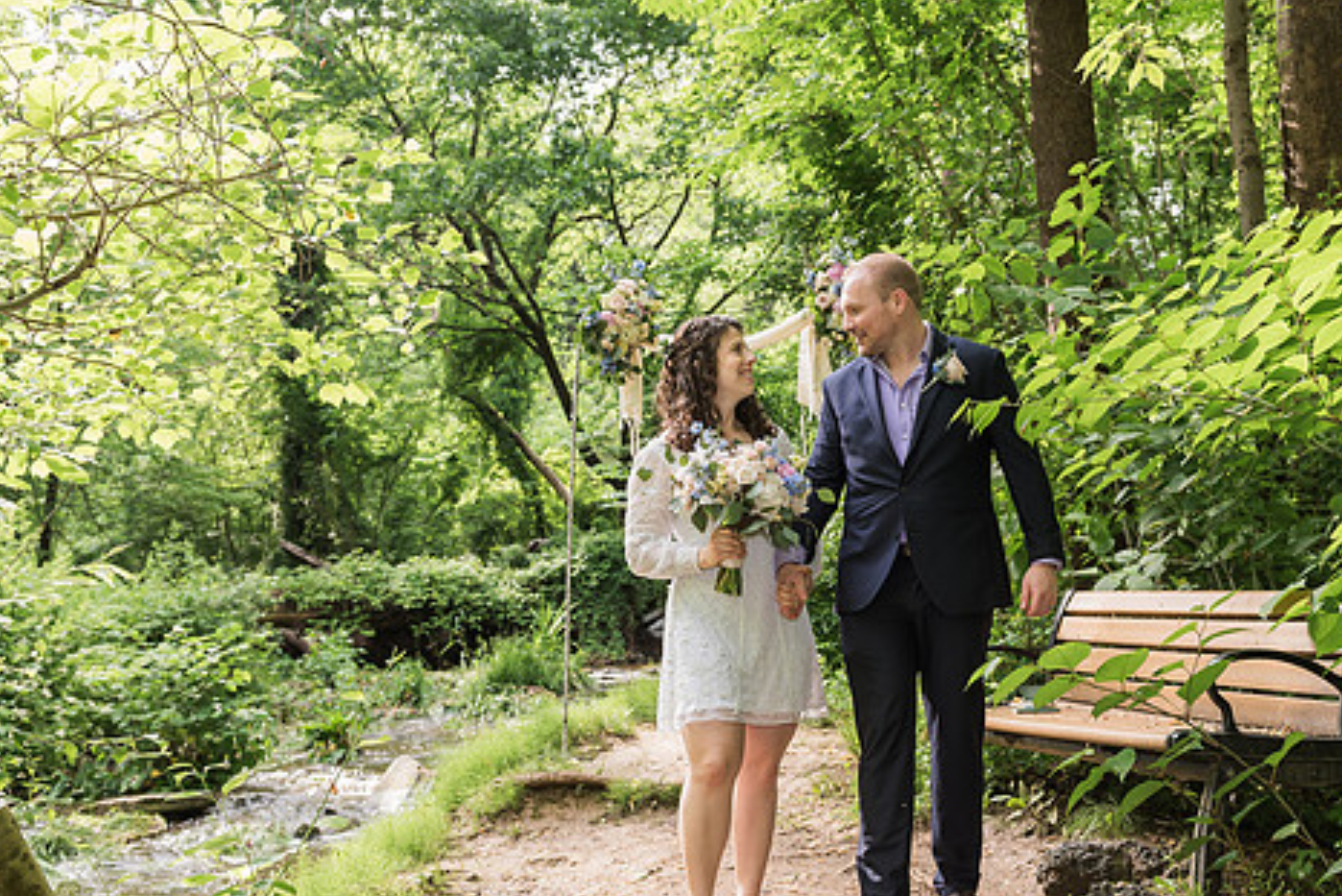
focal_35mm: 40
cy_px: 448
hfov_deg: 48.4
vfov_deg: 33.4
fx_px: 1491
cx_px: 701
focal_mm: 31
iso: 200
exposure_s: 1/160
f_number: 4
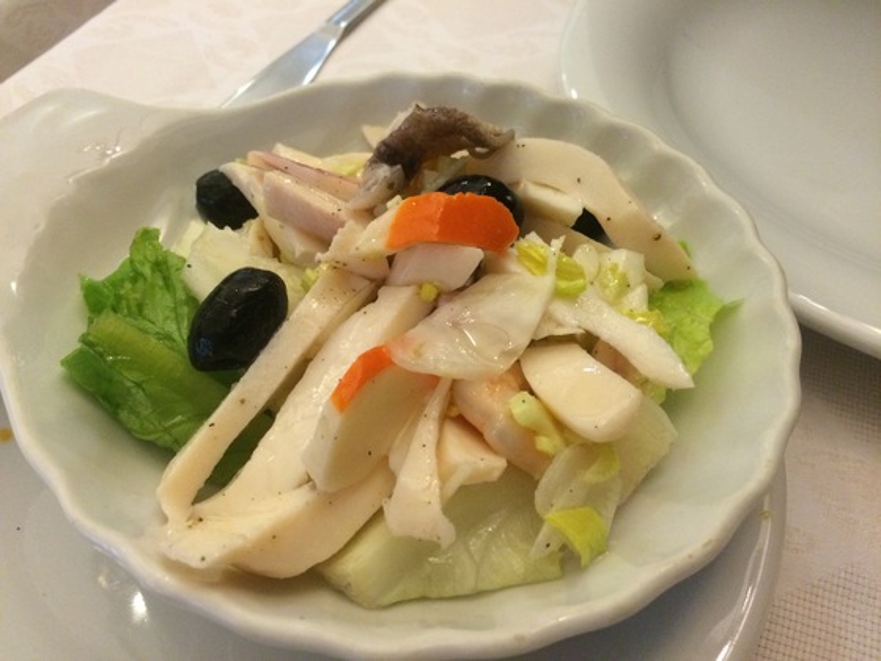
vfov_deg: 48.2
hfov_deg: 61.7
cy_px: 330
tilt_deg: -47.9
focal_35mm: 29
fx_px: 738
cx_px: 440
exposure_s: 1/33
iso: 320
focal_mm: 4.15
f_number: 2.2
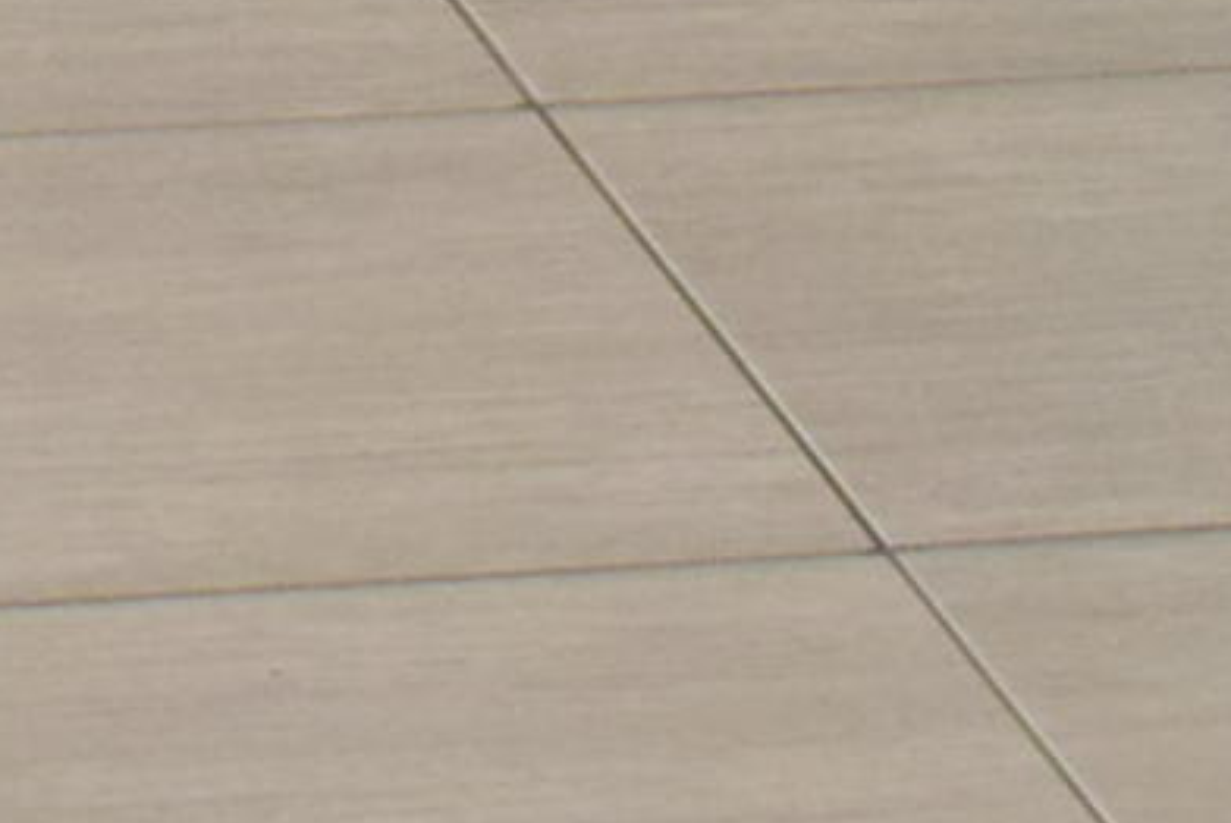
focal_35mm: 252
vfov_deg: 5.0
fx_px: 8623
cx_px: -1319
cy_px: -2158
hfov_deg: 7.8
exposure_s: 1/160
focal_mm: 22
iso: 1600
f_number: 6.3
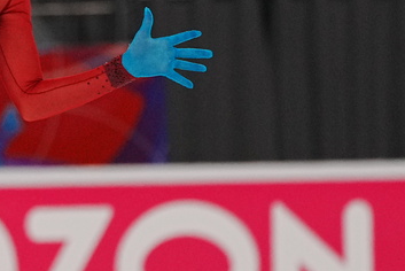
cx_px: -186
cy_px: 186
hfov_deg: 1.9
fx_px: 12126
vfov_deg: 1.3
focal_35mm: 1077
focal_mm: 271
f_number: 5.6
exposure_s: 1/1600
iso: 2000
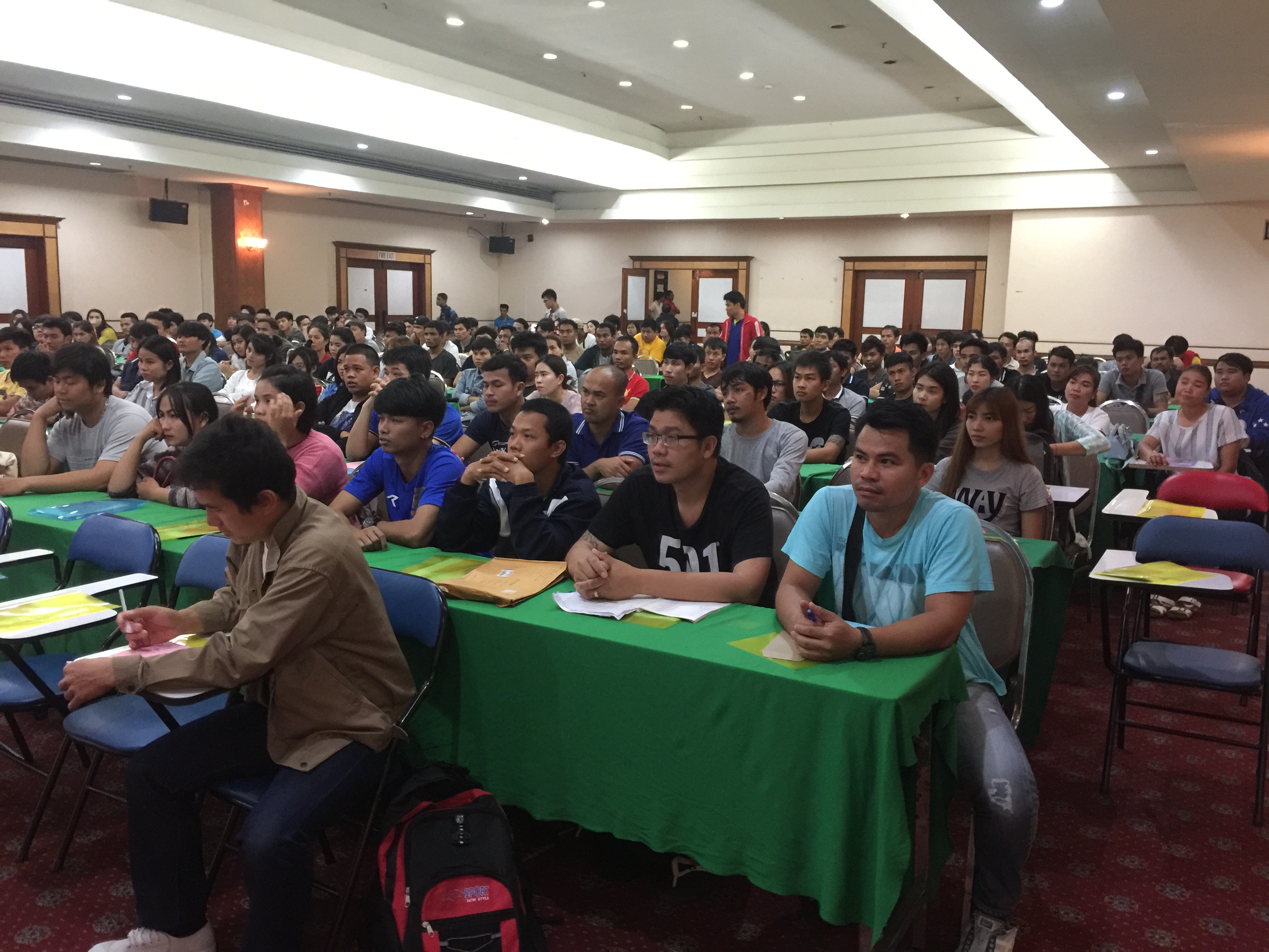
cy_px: 476
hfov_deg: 61.7
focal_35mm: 29
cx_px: 634
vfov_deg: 48.2
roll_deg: -1.4
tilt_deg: -9.5
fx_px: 1063
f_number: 2.2
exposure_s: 1/8
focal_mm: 4.15
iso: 160
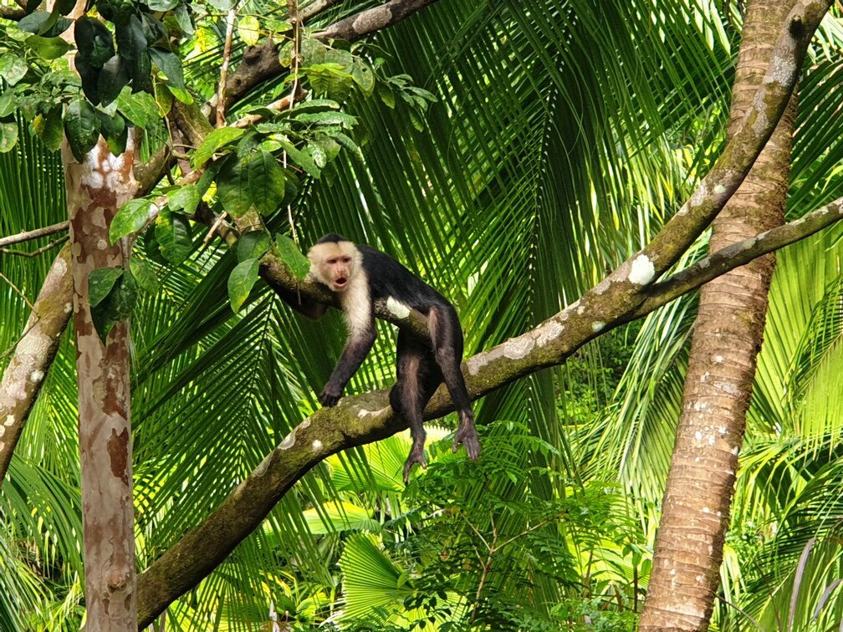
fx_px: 1266
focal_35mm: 52
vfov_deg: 28.0
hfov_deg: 36.8
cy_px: 316
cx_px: 422
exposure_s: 1/100
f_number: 2.4
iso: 50
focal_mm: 6
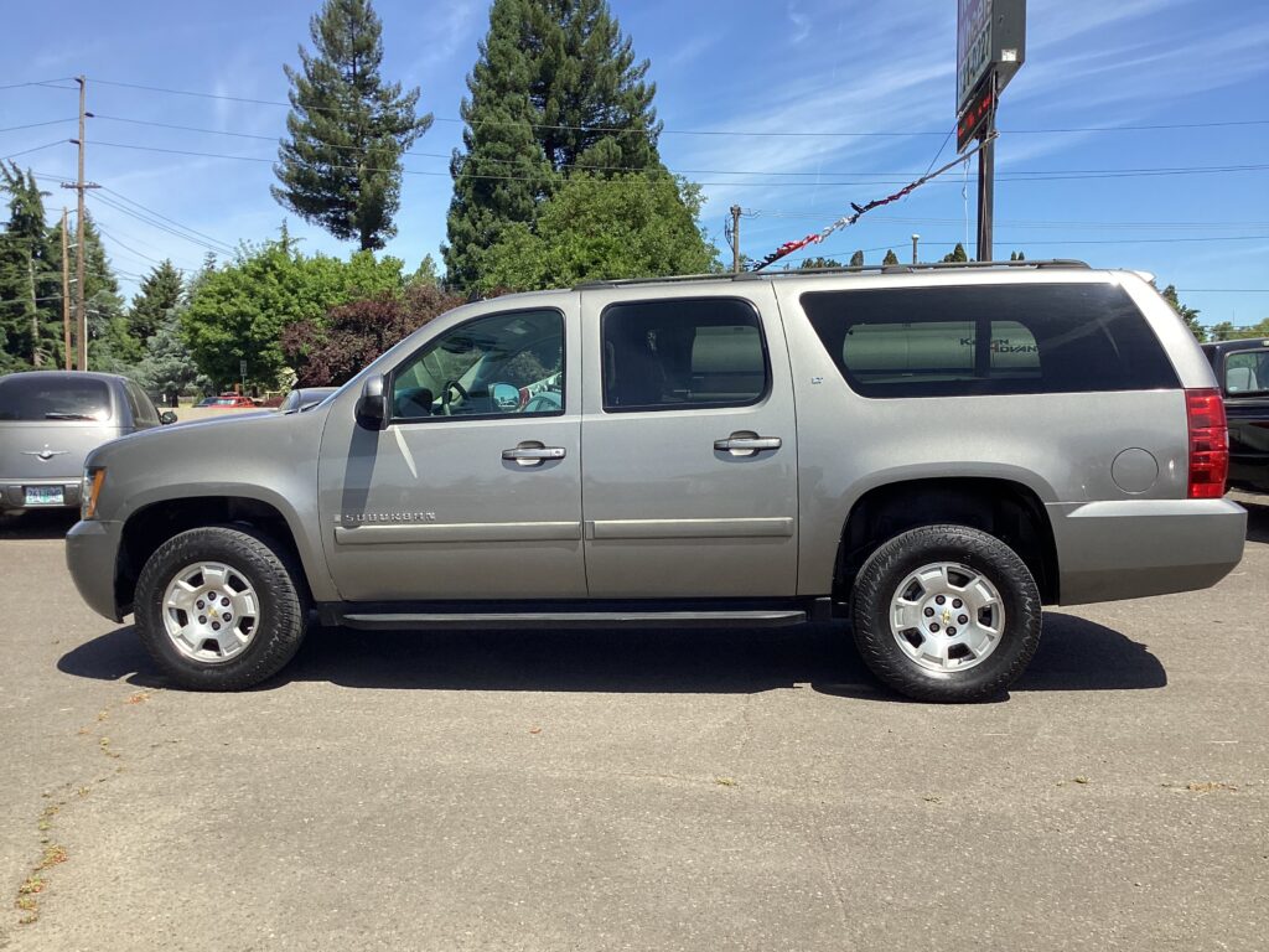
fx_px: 1136
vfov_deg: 45.4
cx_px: 634
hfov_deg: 58.4
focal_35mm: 31
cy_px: 476
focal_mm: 3.3
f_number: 2.4
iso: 25
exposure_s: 1/970
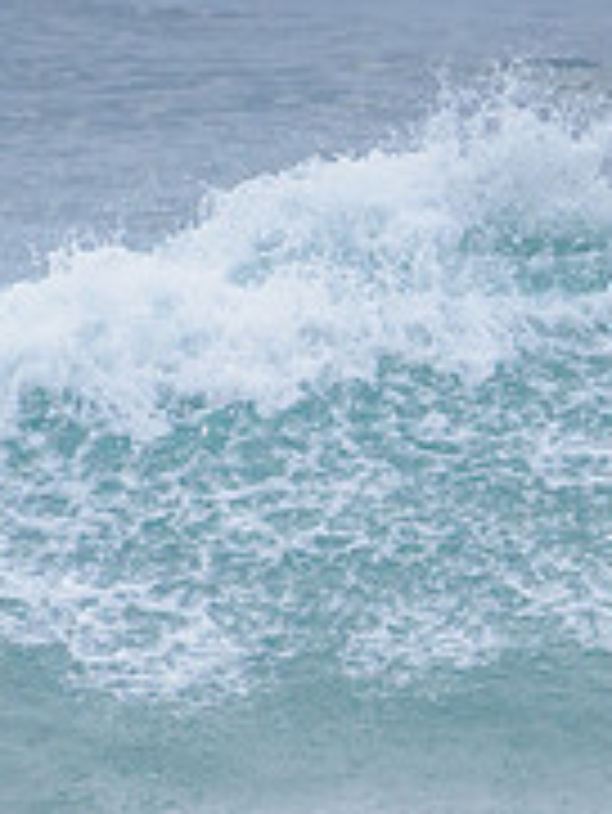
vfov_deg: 1.0
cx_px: 1226
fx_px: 44500
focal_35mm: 1890
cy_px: 473
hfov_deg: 0.8
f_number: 5.6
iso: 1400
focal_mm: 500
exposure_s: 1/2000
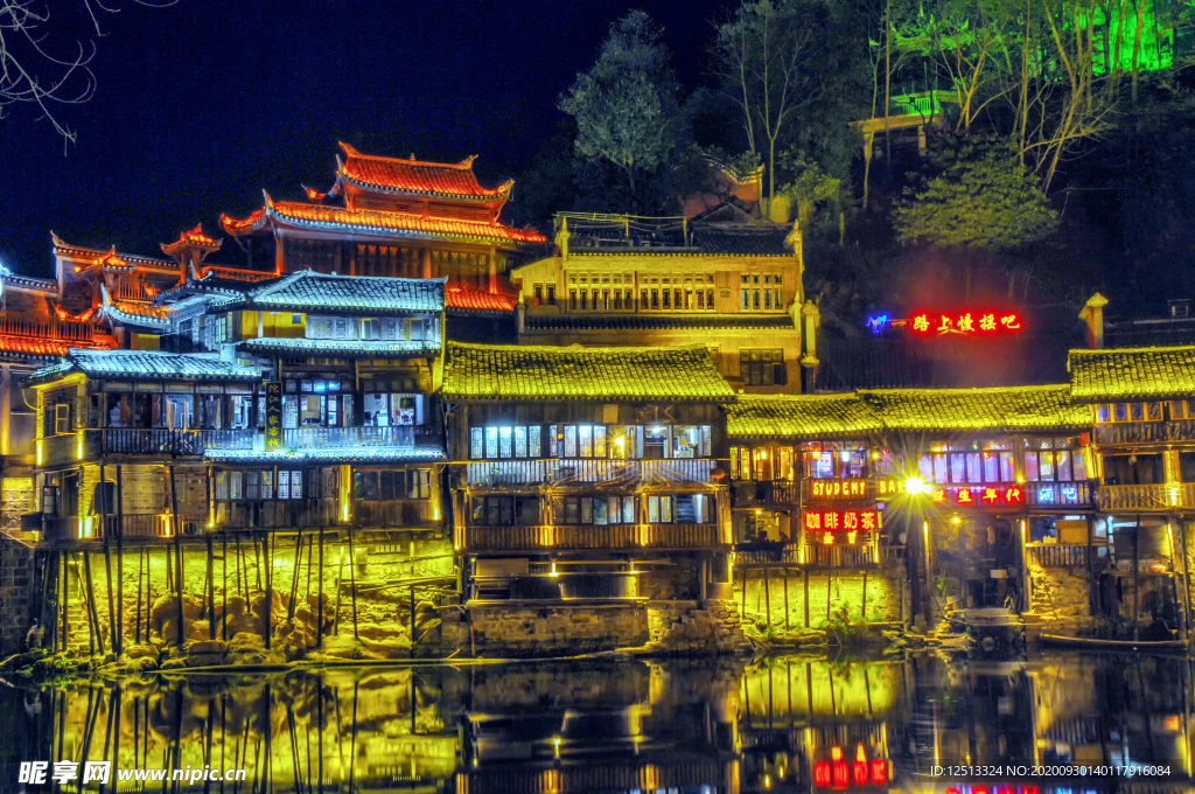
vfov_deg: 32.9
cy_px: 397
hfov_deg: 48.0
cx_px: 598
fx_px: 1343
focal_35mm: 40
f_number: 16
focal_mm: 27
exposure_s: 4
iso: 500
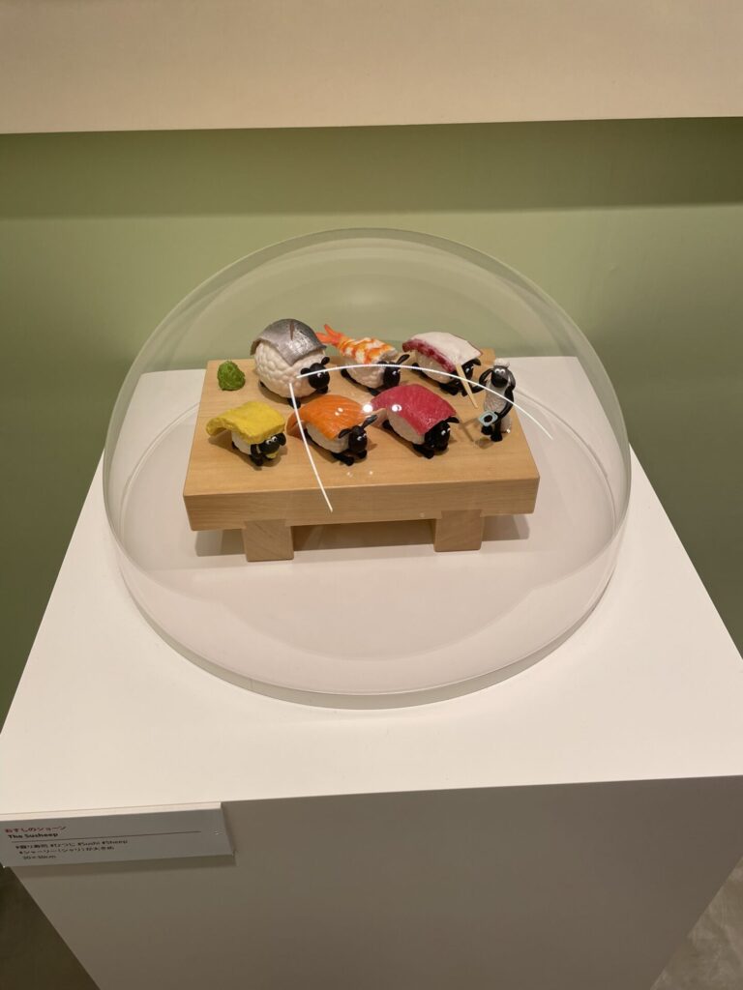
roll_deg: +2.0
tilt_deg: -41.2
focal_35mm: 26
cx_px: 372
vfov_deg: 67.3
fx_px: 744
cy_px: 495
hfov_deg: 53.1
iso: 32
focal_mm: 4.2
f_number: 1.6
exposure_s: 1/412
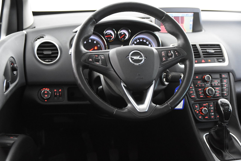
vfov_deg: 28.9
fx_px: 311
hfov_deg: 42.3
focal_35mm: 46
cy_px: 80
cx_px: 120
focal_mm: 31
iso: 6400
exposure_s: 1/50
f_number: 3.3
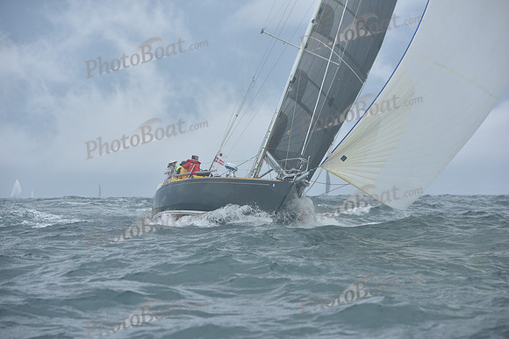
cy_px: 170
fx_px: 1980
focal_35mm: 140
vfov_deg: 9.8
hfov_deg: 14.7
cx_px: 254
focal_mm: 140
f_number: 6.3
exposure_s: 1/800
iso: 320
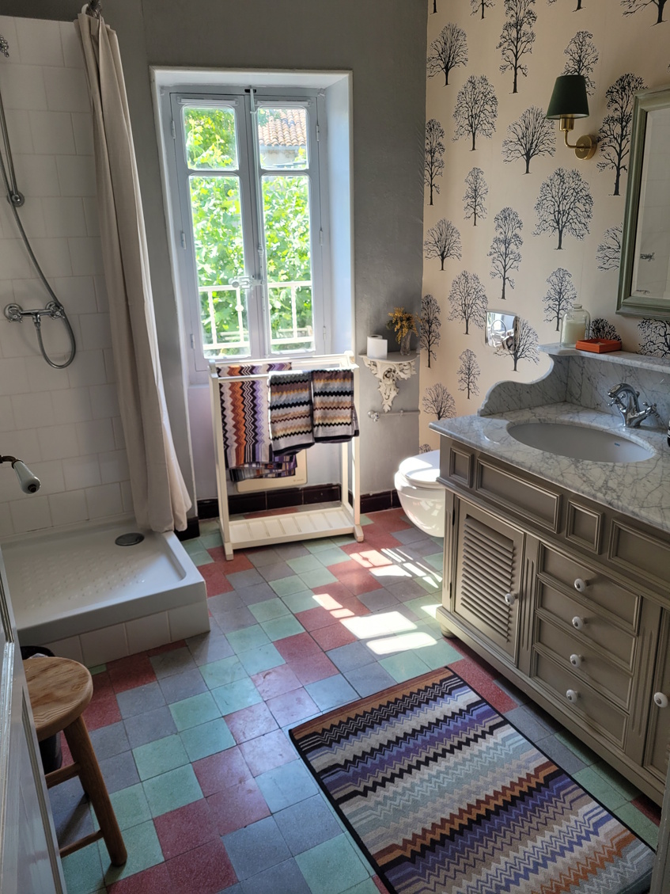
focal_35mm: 26
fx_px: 671
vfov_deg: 67.3
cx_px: 335
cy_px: 447
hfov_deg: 53.1
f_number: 1.8
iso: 40
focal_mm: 5.4
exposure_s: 1/151
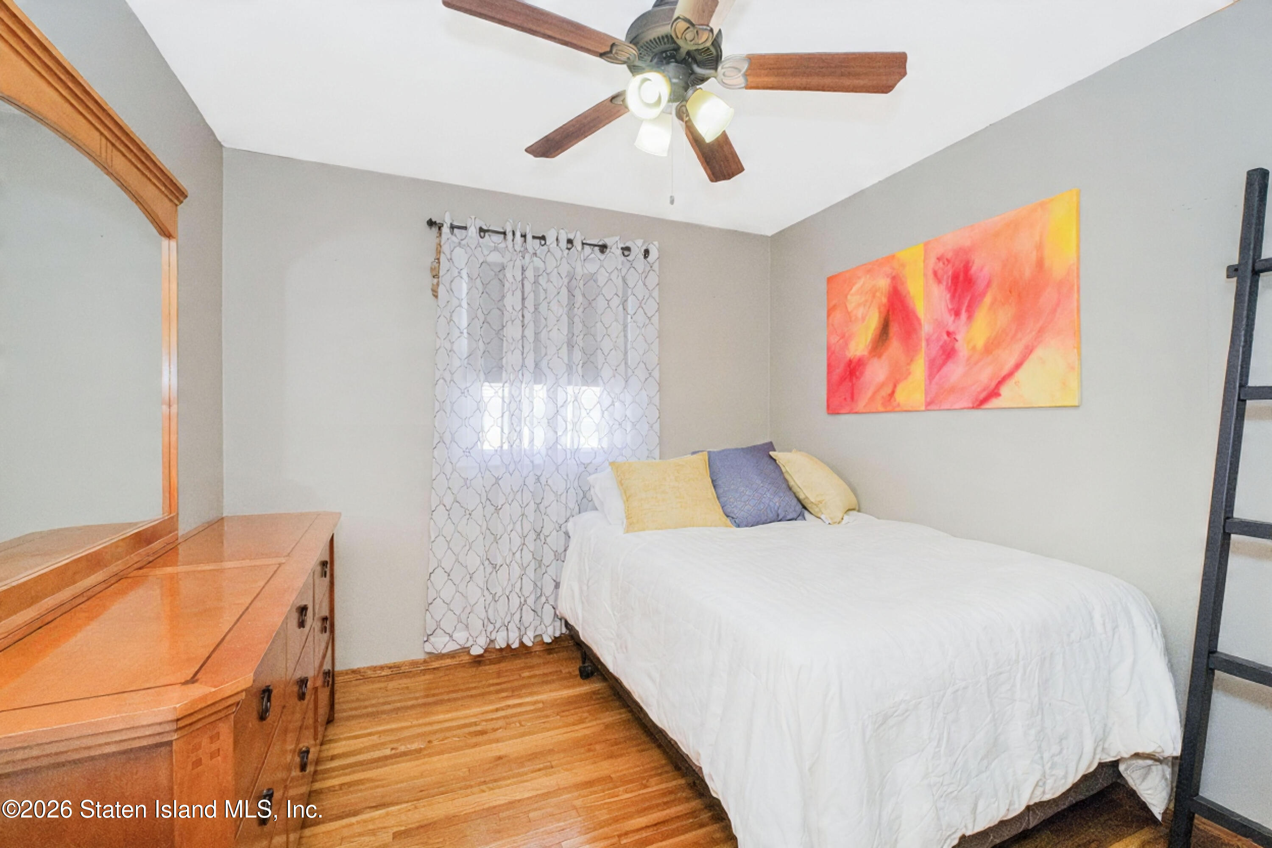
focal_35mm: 15
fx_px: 530
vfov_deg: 77.3
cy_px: 424
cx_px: 636
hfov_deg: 100.4
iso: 1600
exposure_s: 1/160
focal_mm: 10
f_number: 7.1
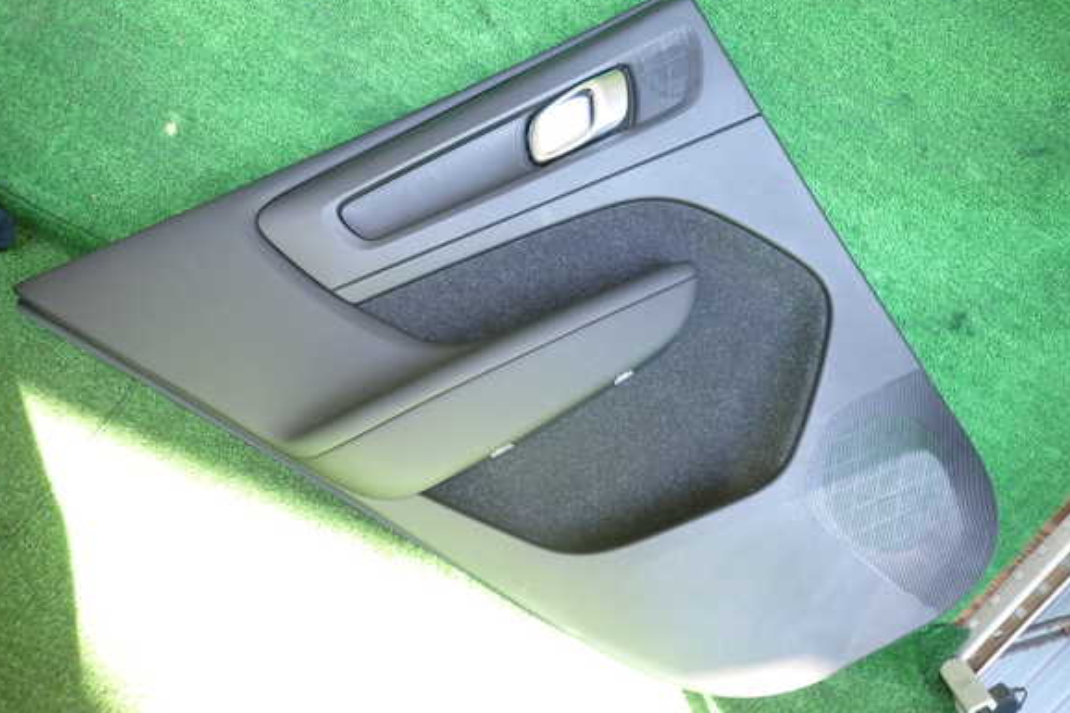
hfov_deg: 67.4
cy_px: 344
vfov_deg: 47.9
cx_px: 533
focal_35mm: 27
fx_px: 802
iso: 160
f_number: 2
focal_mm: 4.5
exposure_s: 1/60
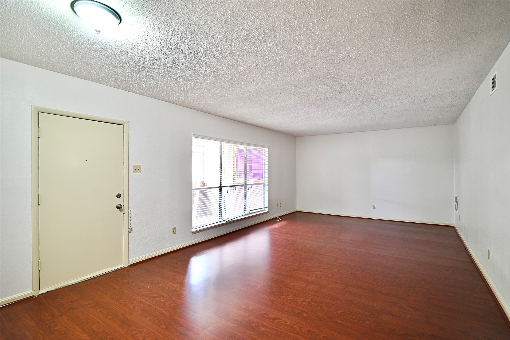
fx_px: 227
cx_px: 255
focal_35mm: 16
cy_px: 170
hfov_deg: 96.7
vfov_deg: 73.8
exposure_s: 1/15
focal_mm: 16
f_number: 2.8
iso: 200
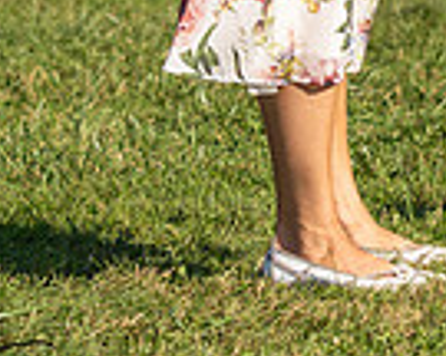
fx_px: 4343
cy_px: -274
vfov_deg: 4.7
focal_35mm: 329
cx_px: 828
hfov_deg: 5.8
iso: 100
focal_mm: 70
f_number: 3.2
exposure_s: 1/2500
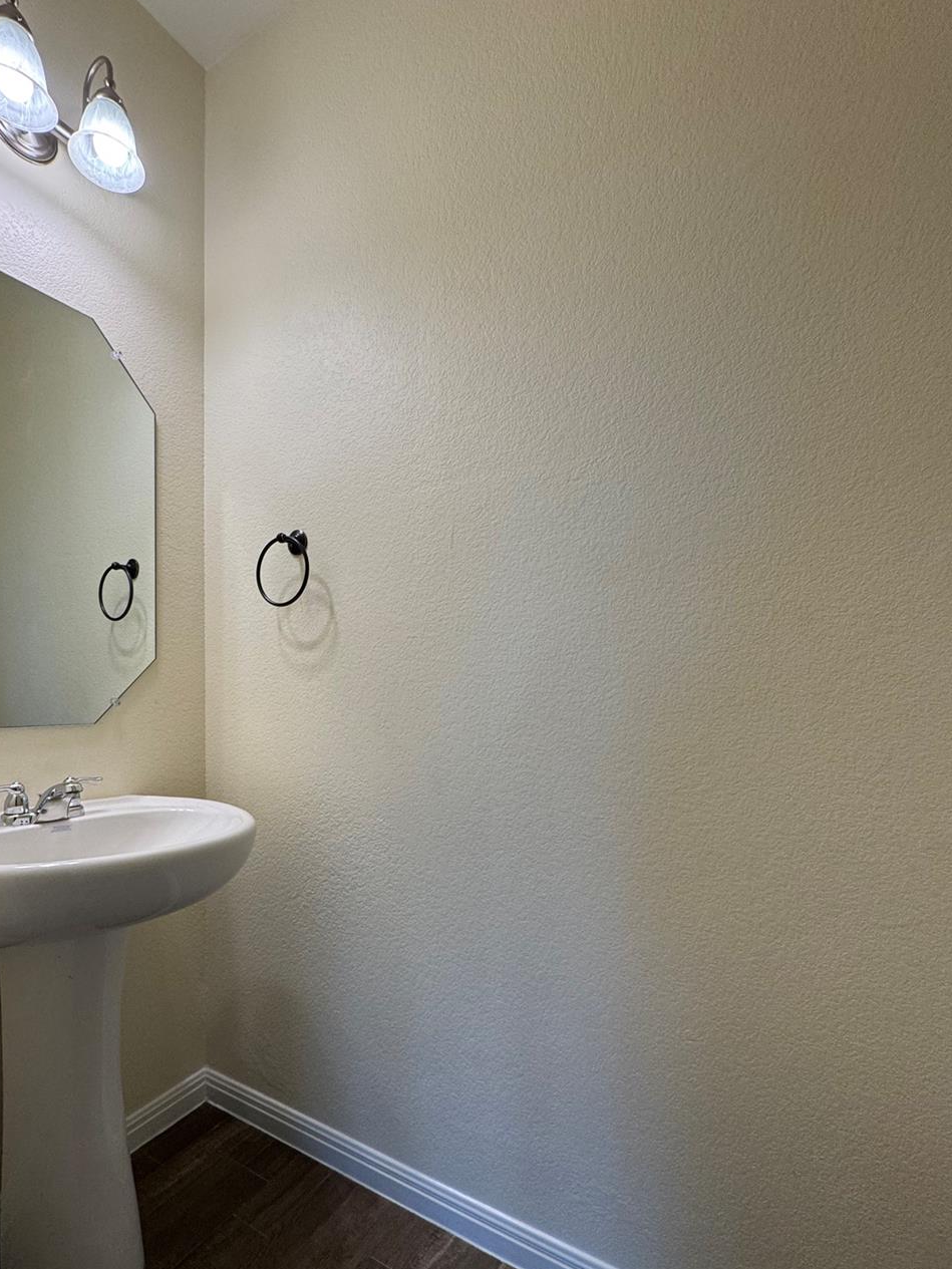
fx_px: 623
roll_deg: +0.5
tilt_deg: -1.2
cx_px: 424
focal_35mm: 17
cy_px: 706
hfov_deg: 74.5
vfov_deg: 90.7
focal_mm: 2.22
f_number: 2.2
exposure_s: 1/120
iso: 125
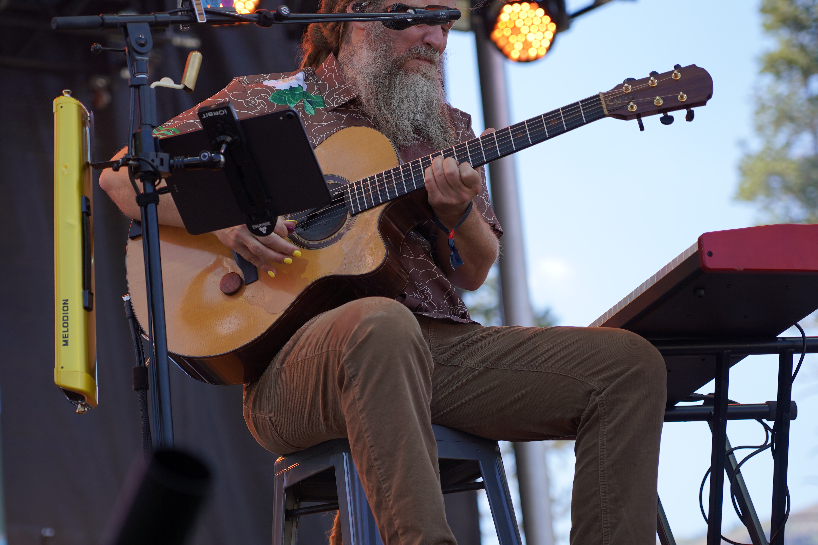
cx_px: 341
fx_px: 3113
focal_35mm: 137
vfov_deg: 10.0
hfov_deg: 15.0
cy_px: 224
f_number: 4
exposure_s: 1/250
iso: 100
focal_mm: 105
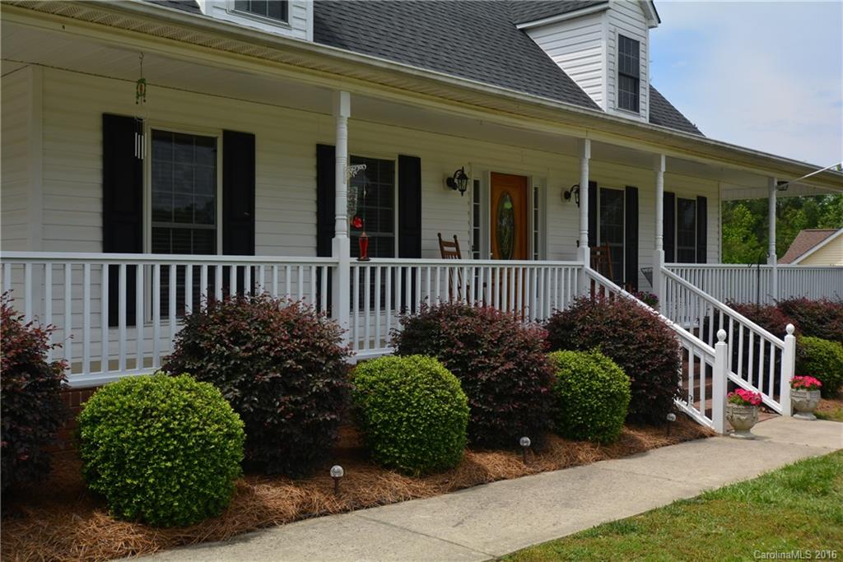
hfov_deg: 53.1
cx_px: 422
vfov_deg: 36.9
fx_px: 843
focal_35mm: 36
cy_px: 281
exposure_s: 1/250
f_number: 10
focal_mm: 24
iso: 200
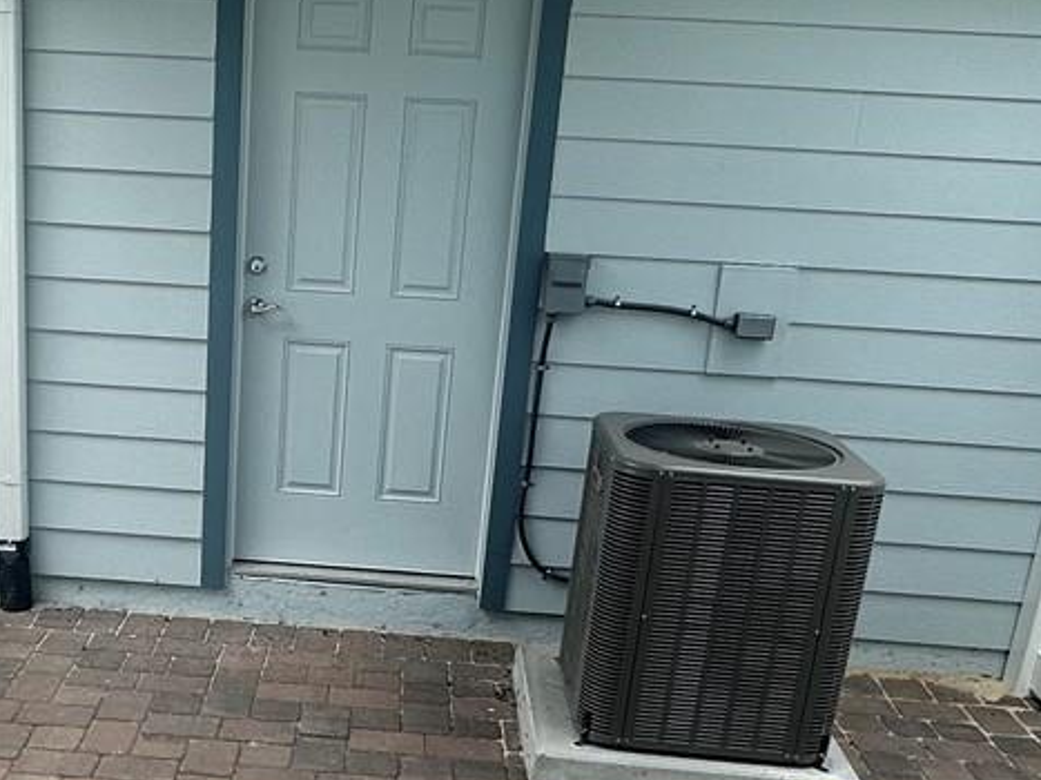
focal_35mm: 48
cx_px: 279
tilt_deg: -21.6
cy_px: 644
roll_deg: -2.6
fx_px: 1443
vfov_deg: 29.4
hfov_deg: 38.8
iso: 40
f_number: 2.2
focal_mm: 2.22
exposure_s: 1/578
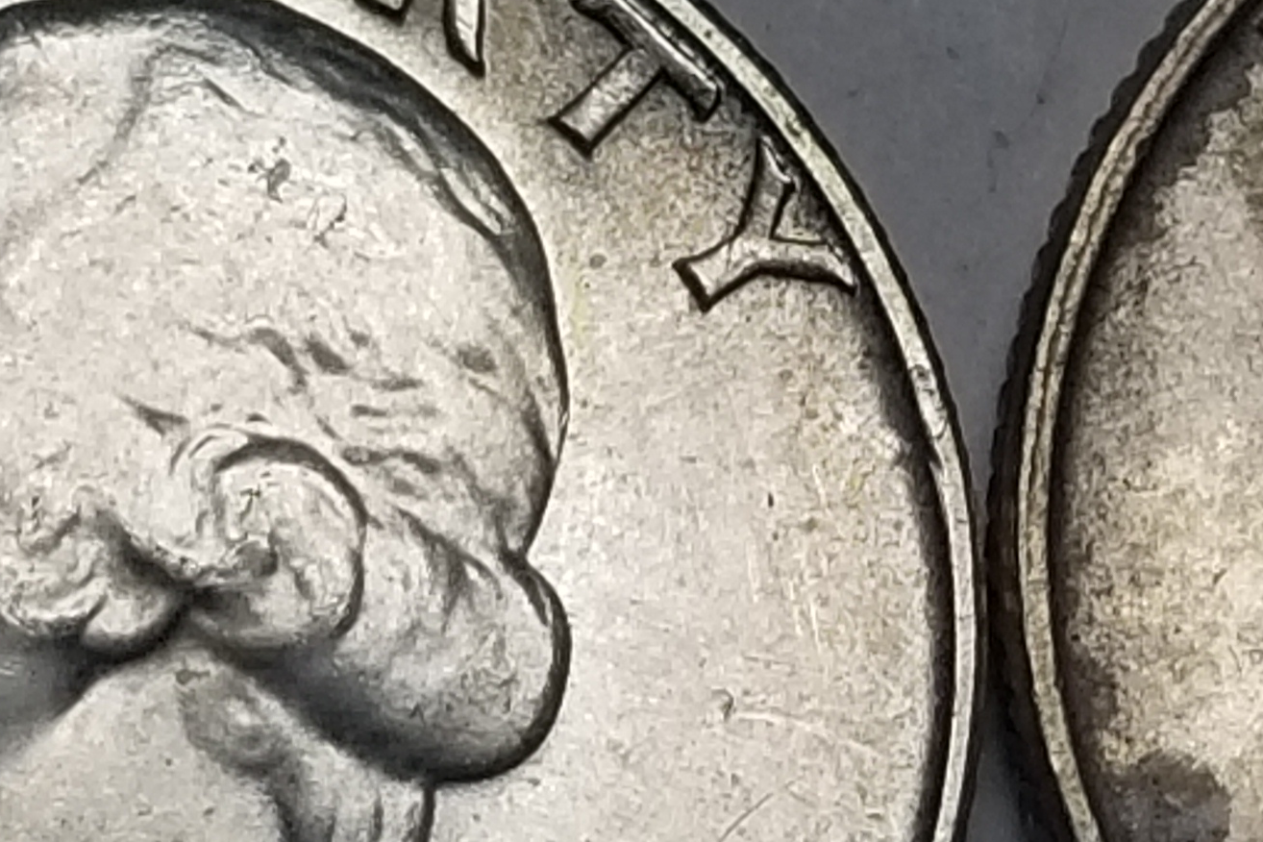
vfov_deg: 16.3
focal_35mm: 83
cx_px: 985
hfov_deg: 24.1
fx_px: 2912
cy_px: 724
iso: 50
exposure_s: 1/2770
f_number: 1.7
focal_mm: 4.25
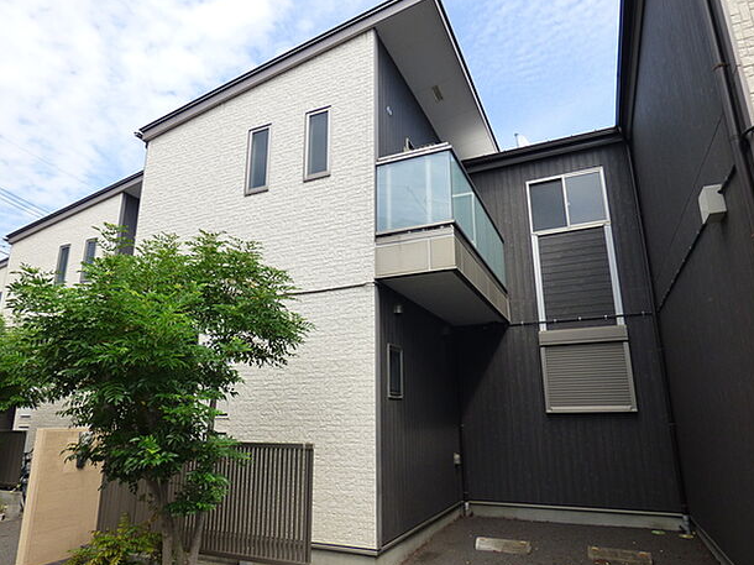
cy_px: 293
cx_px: 375
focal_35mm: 21
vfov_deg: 63.4
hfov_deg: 79.0
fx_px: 457
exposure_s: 1/1000
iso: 160
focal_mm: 3.58
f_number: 2.8
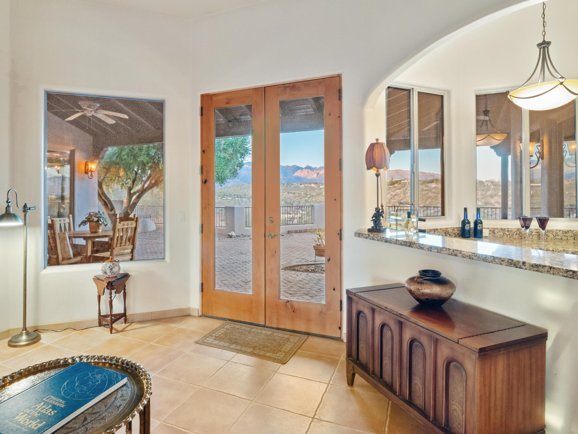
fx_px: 334
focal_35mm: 20
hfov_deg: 81.5
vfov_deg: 65.7
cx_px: 257
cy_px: 189
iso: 800
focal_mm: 16
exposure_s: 1
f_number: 22
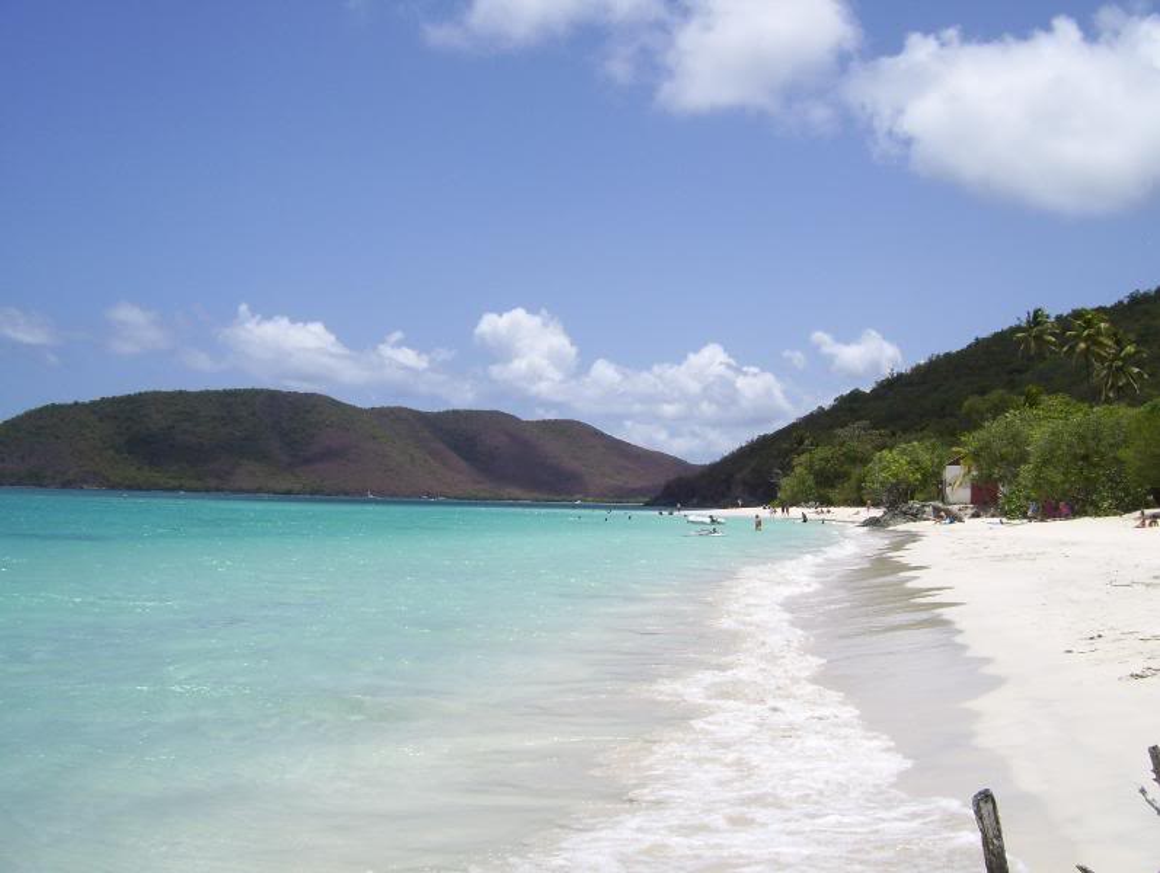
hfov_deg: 51.3
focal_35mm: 36
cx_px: 580
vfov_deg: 39.7
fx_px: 1208
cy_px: 436
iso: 80
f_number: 4.8
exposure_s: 1/800
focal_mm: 6
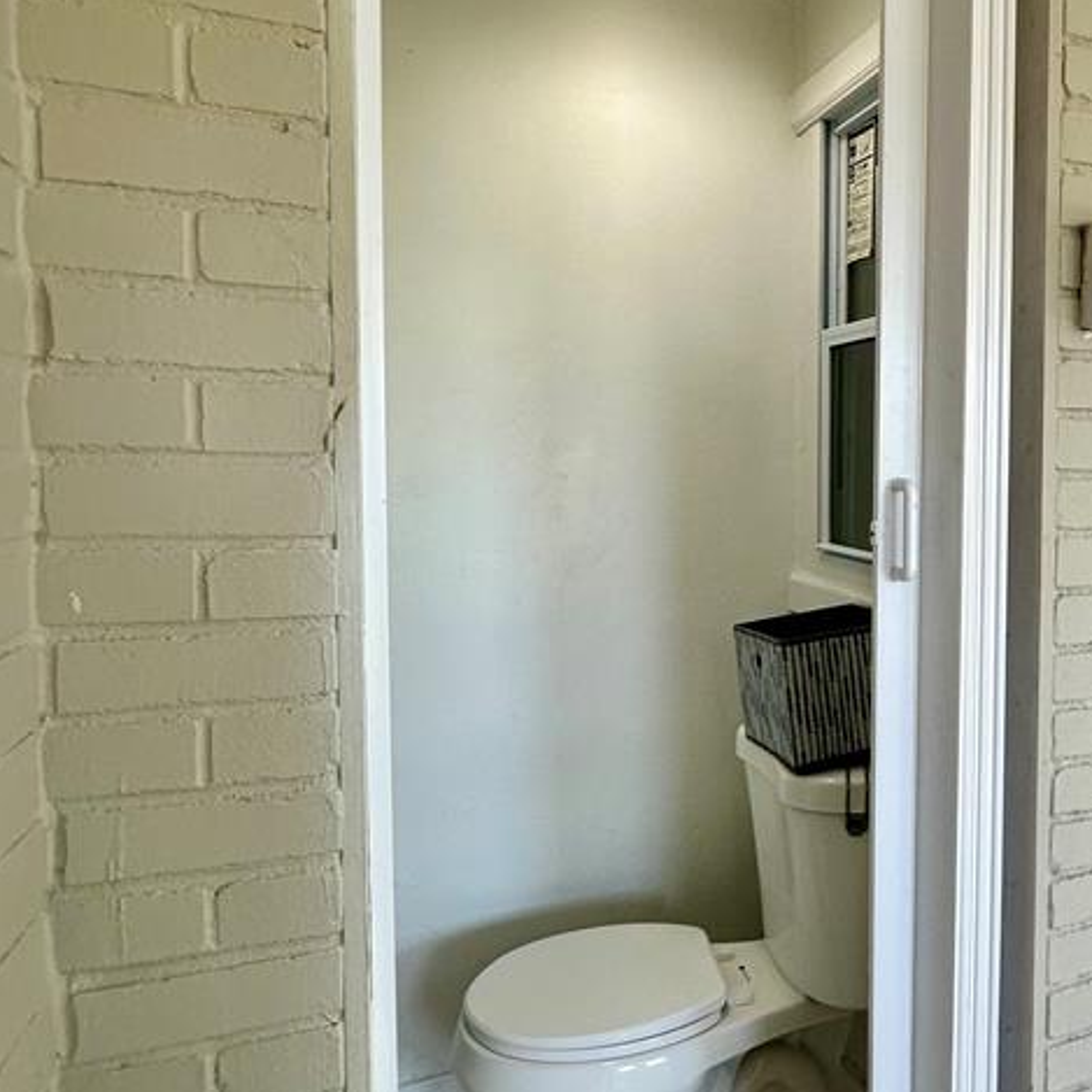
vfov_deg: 59.0
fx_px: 964
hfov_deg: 56.4
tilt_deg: -2.6
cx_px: 810
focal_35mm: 27
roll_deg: -1.9
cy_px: 512
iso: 160
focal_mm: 2.22
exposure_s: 1/120
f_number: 2.2
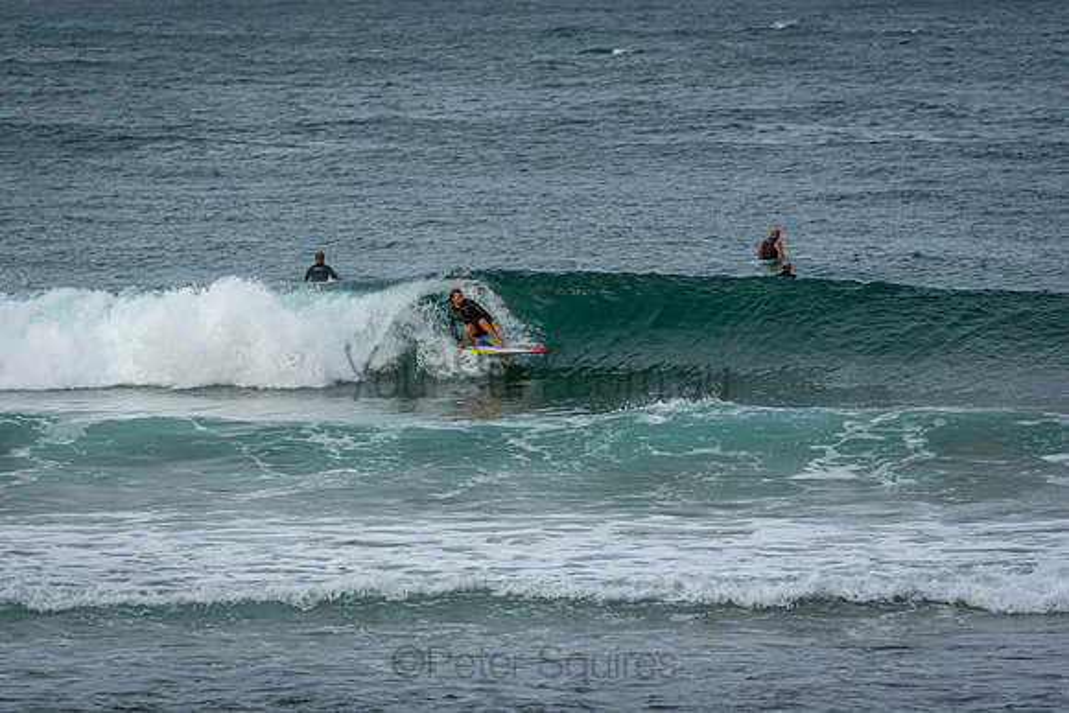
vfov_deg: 4.2
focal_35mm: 327
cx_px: 487
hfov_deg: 6.3
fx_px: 9705
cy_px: 325
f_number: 5
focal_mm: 200
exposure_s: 1/800
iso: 100
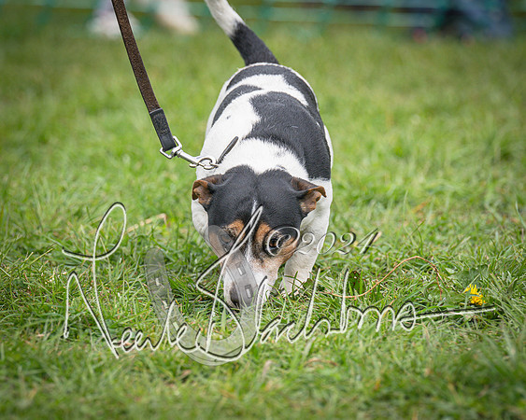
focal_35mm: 346
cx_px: 222
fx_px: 5387
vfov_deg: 4.5
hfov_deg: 5.6
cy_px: 340
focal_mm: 190
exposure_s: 1/2000
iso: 400
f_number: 4
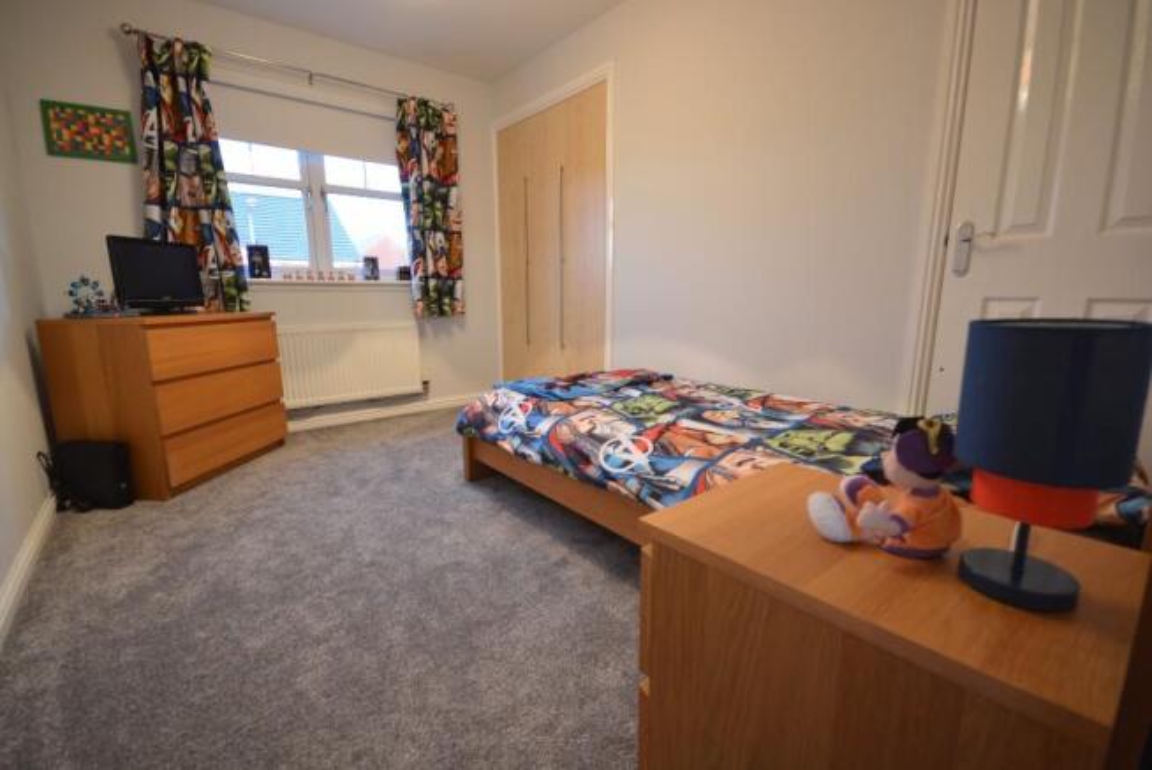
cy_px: 385
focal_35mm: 15
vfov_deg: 77.4
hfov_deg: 100.4
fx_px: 480
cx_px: 576
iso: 400
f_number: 4.5
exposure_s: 1/2.5
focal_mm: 10
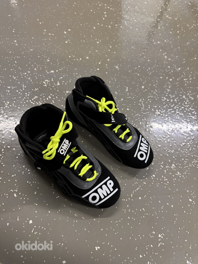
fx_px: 183
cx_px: 99
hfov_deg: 56.8
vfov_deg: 71.6
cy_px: 132
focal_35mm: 24
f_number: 1.78
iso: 160
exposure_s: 1/50
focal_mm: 6.76
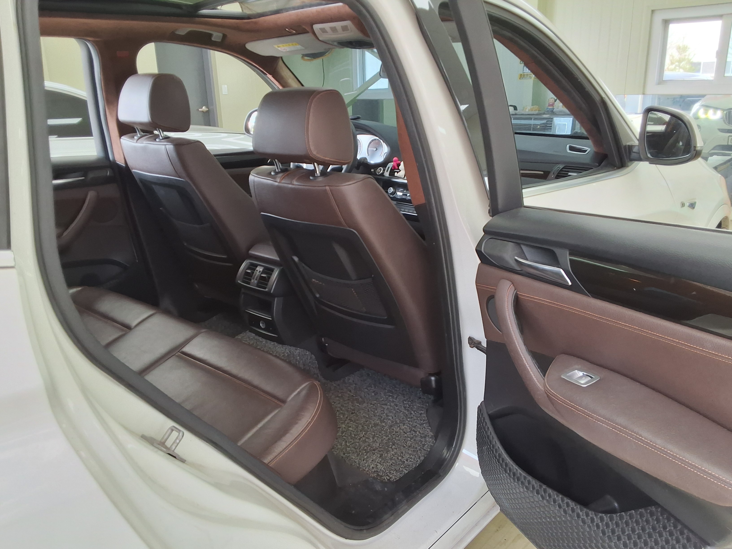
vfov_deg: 49.7
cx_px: 366
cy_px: 274
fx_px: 592
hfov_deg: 63.4
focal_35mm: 28
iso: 64
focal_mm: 2.91
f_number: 1.9
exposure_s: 1/120
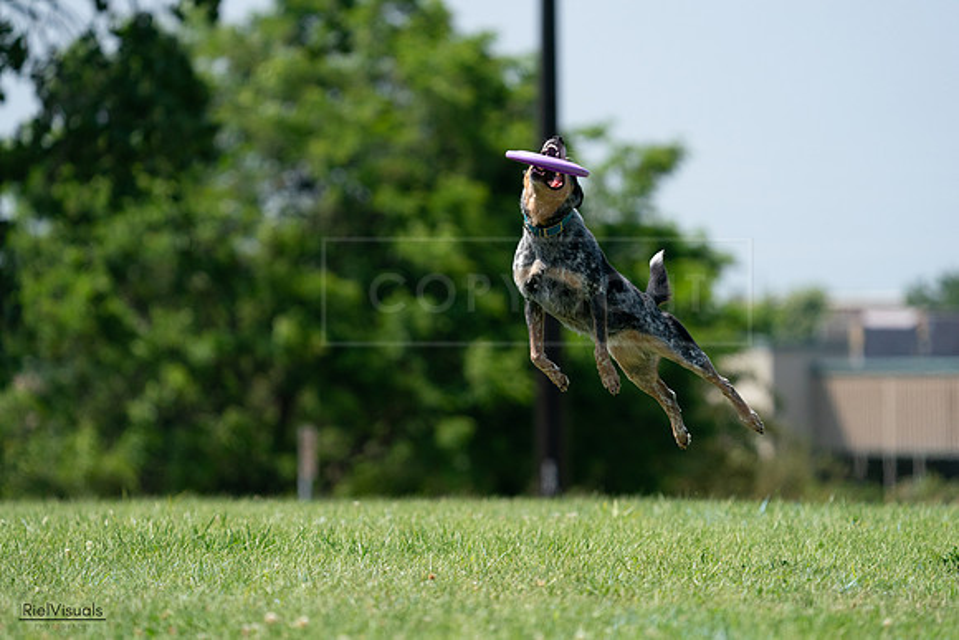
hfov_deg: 5.4
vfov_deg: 3.6
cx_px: 480
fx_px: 10258
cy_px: 320
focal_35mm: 385
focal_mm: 385
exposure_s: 1/4000
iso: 1250
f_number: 6.3
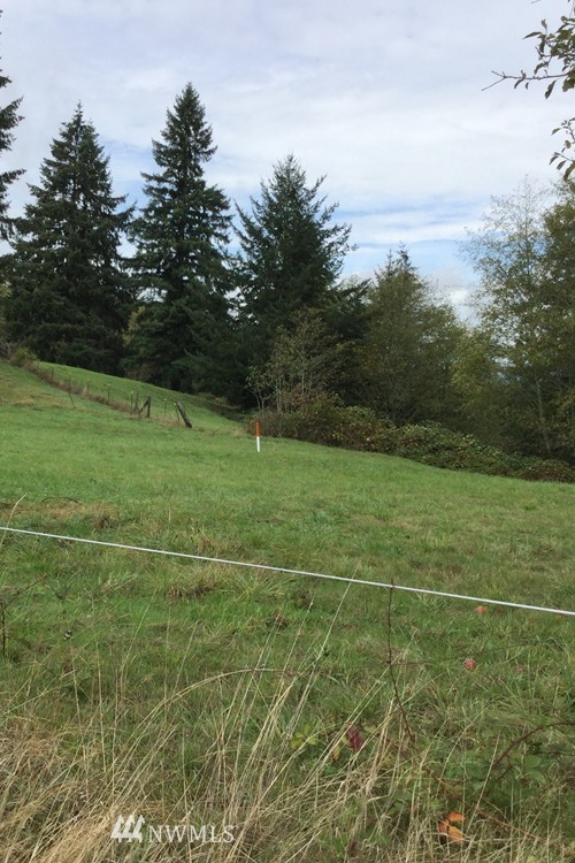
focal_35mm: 44
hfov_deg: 30.2
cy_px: 430
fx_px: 1054
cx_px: 175
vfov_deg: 44.5
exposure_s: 1/905
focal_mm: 3.3
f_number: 2.4
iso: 25
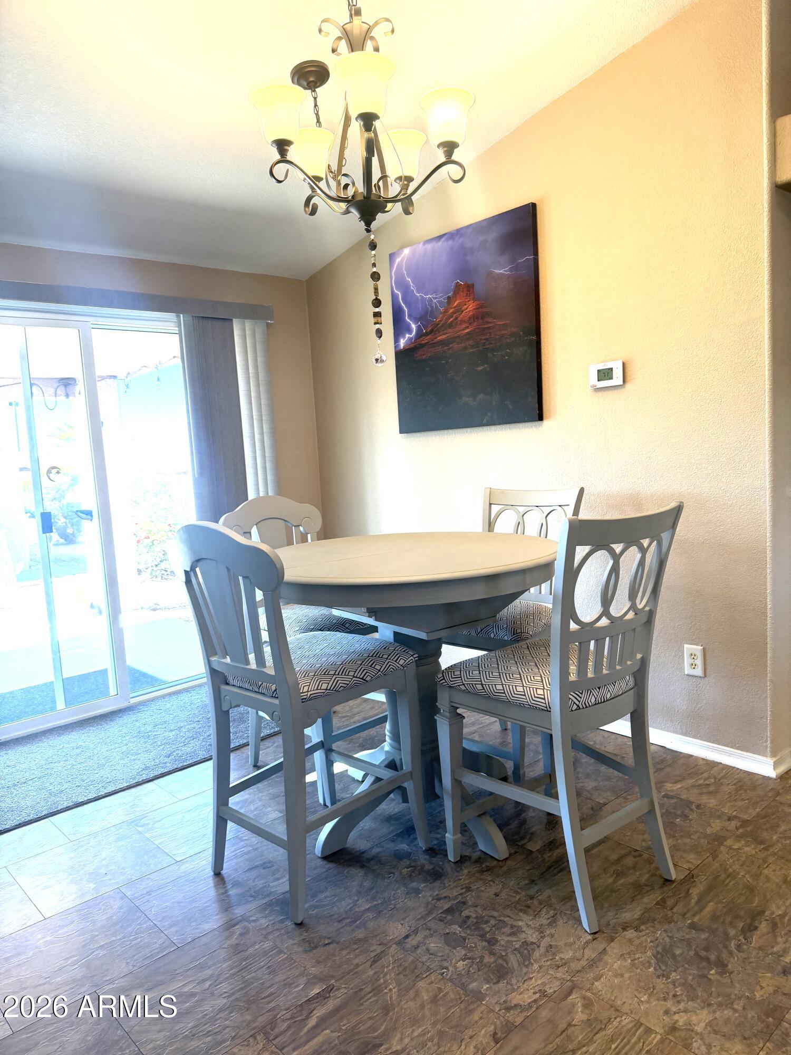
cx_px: 396
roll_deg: +3.6
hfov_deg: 56.8
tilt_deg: -6.2
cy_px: 528
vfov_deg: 71.6
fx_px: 731
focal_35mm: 24
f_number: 1.78
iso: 160
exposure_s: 1/222
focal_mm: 6.76
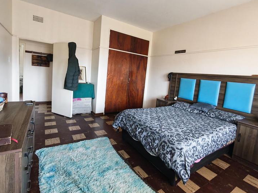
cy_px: 89
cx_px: 132
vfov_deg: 71.5
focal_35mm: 18
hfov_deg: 87.7
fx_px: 134
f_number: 2.2
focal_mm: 1.96
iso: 640
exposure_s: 1/33
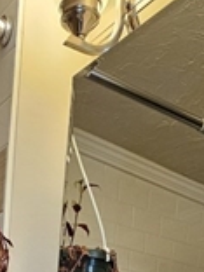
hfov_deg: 22.4
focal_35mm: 64
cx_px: 19
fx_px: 503
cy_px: 518
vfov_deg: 19.8
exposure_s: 1/60
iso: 160
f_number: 2.2
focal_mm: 2.2
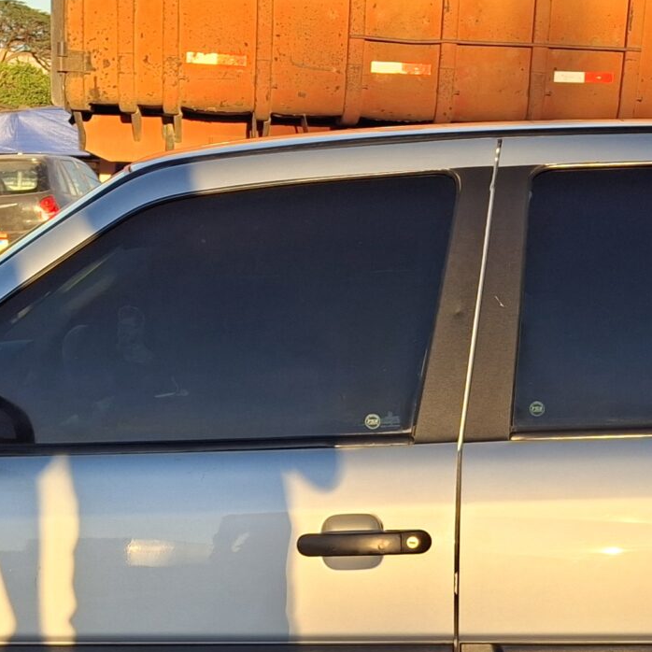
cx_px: 295
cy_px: 628
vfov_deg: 20.8
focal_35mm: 81
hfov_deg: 21.4
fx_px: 1726
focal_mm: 4.69
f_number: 1.8
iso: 25
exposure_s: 1/531
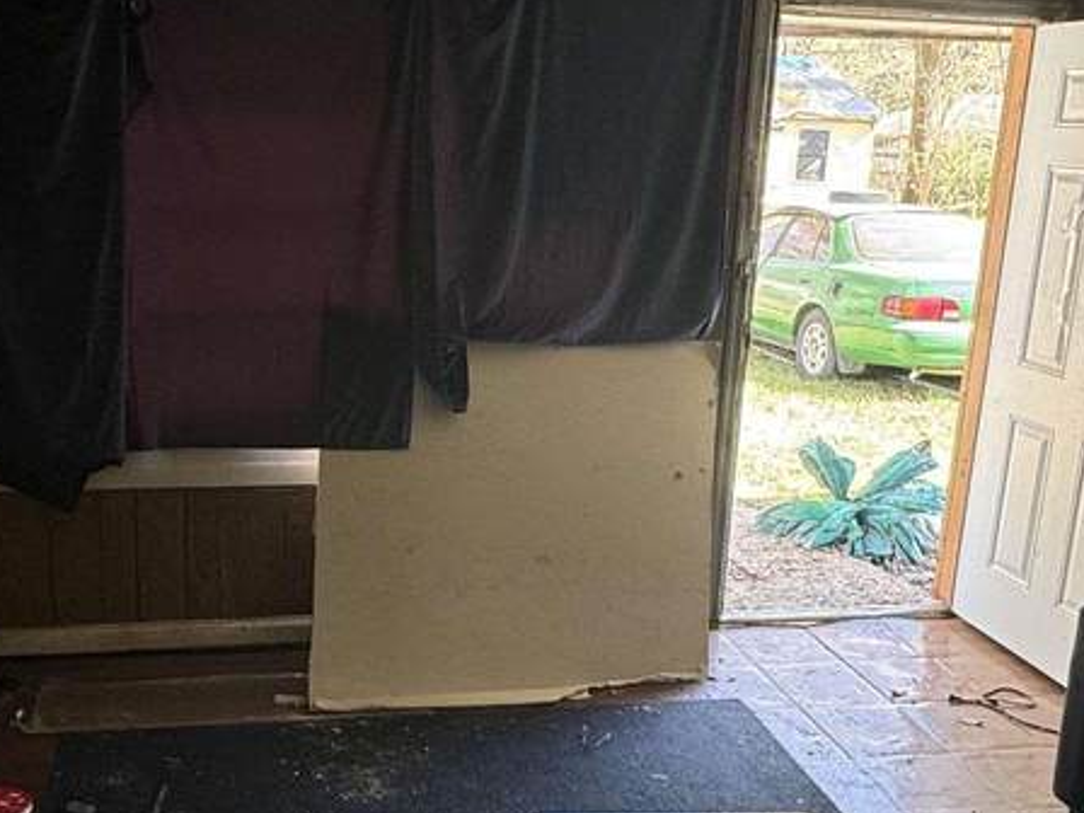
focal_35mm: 40
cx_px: 428
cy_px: 443
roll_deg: -1.3
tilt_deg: -14.0
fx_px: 1253
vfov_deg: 35.9
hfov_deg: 46.5
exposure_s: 1/99
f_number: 2.2
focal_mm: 2.22
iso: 160
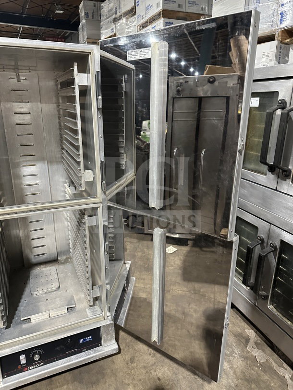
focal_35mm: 24
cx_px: 146
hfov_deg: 56.8
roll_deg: +0.4
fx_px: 271
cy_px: 195
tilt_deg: -13.7
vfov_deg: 71.6
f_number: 1.78
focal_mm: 6.86
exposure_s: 1/60
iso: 800
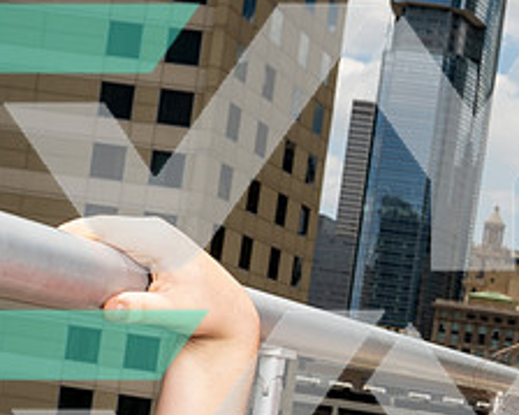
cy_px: 445
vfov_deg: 15.2
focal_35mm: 99
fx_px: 1520
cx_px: 587
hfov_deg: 18.6
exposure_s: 1/250
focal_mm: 35
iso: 125
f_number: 11
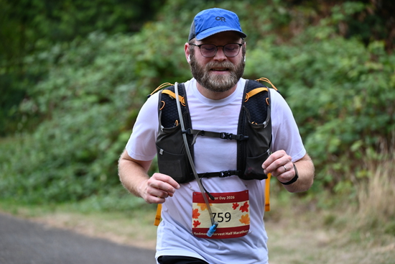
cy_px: 132
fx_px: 2195
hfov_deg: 10.3
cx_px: 198
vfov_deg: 6.9
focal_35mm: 200
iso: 640
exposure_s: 1/250
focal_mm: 200
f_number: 6.3
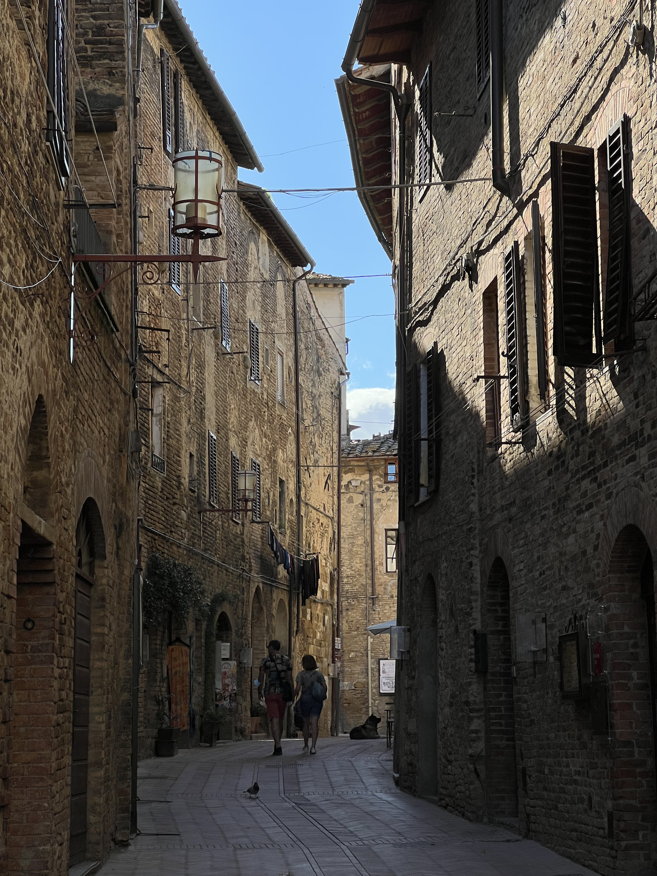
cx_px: 328
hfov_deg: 19.1
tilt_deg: +10.4
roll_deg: +0.4
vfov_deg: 25.3
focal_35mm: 77
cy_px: 438
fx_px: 1949
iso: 32
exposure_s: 1/708
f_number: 2.8
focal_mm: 9
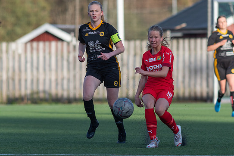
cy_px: 75
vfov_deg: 2.1
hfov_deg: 3.2
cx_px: 116
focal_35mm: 641
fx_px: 4166
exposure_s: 1/1600
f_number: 3.5
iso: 200
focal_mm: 300
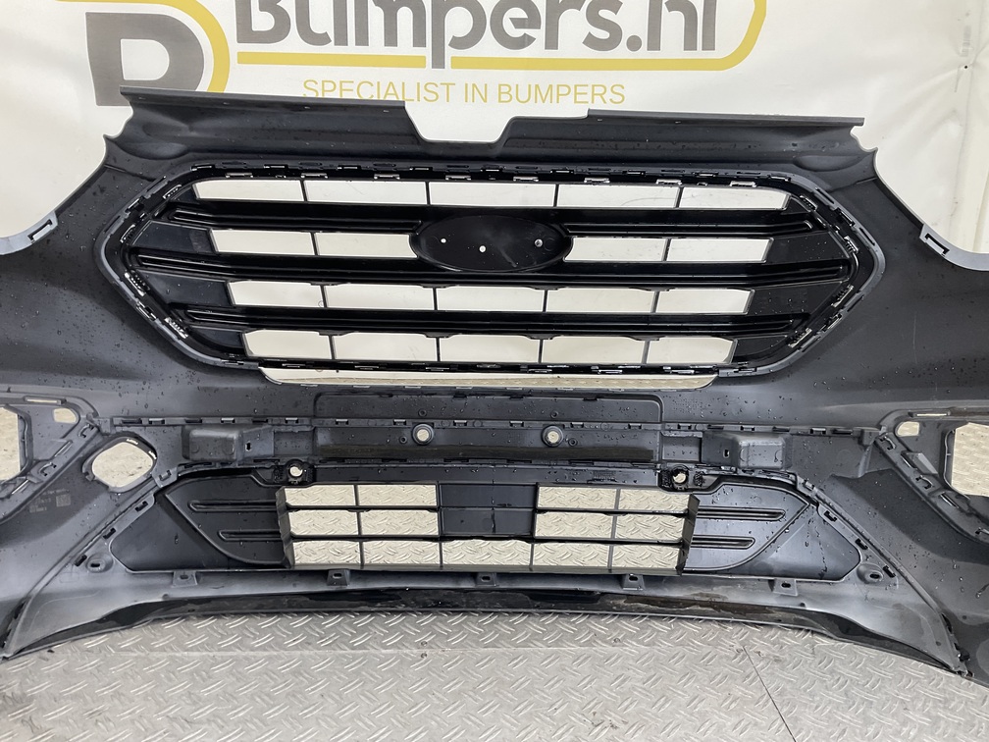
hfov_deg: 61.7
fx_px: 829
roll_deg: -4.8
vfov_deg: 48.2
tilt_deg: -17.8
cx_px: 494
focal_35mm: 29
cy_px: 371
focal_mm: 3
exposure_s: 1/100
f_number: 1.8
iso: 32
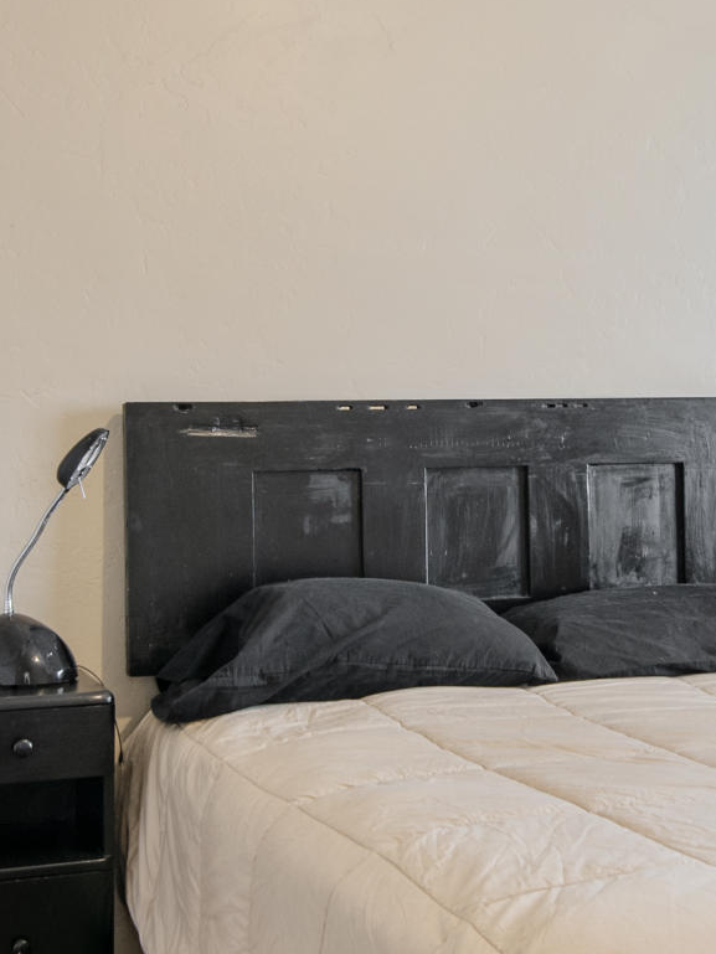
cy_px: 390
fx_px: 1654
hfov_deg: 24.3
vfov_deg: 32.1
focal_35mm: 60
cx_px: 452
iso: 200
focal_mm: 16
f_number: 7.1
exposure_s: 1/3
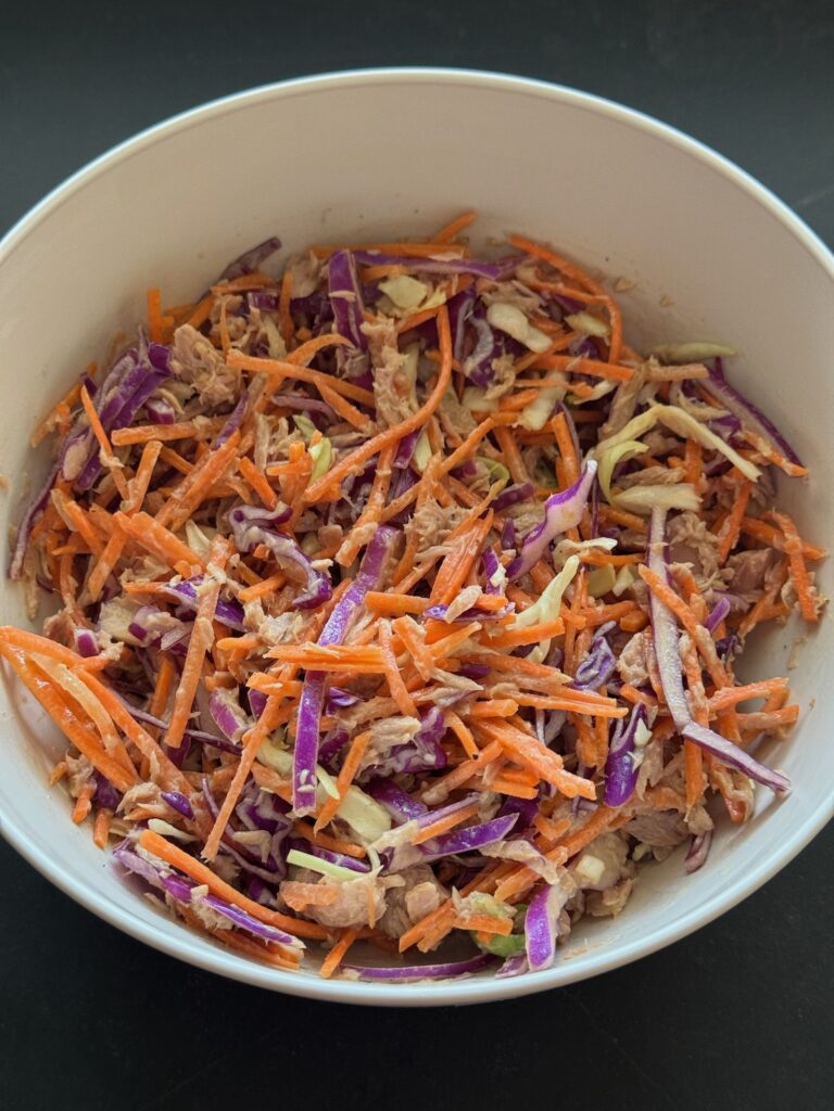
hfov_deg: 30.3
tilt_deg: -64.5
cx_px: 417
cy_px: 556
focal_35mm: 48
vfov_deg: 39.7
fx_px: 1542
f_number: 1.78
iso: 250
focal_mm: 6.76
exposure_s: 1/43
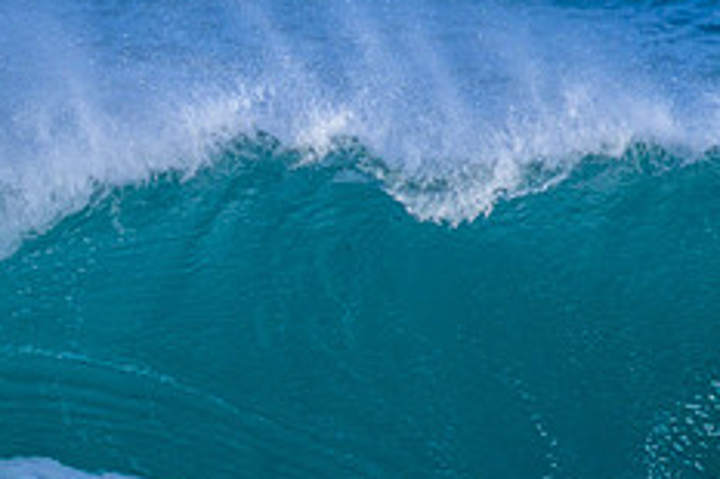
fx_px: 34475
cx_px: -70
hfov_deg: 1.2
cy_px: 410
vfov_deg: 0.8
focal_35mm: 1725
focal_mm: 560
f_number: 8
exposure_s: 1/2000
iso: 640
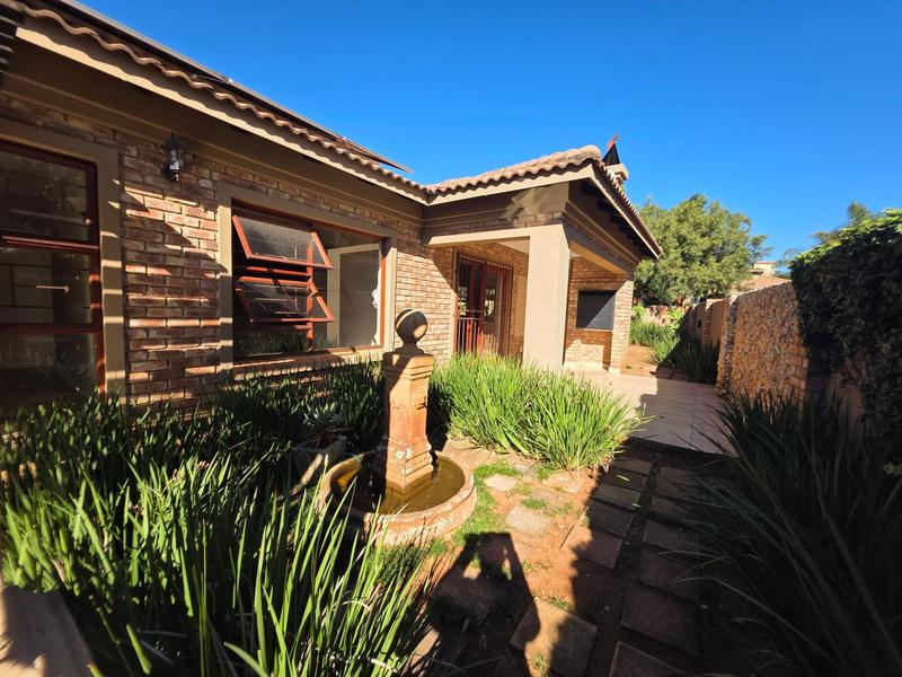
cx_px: 451
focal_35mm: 13
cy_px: 338
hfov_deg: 106.2
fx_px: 339
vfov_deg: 89.9
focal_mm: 2.2
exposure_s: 1/861
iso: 40
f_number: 1.9
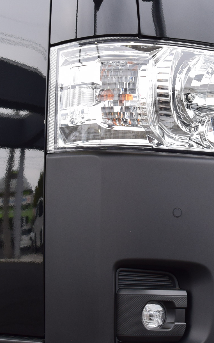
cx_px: 183
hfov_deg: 12.8
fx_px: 945
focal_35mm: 101
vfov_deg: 20.5
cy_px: 146
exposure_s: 1/200
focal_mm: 27
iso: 400
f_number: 10
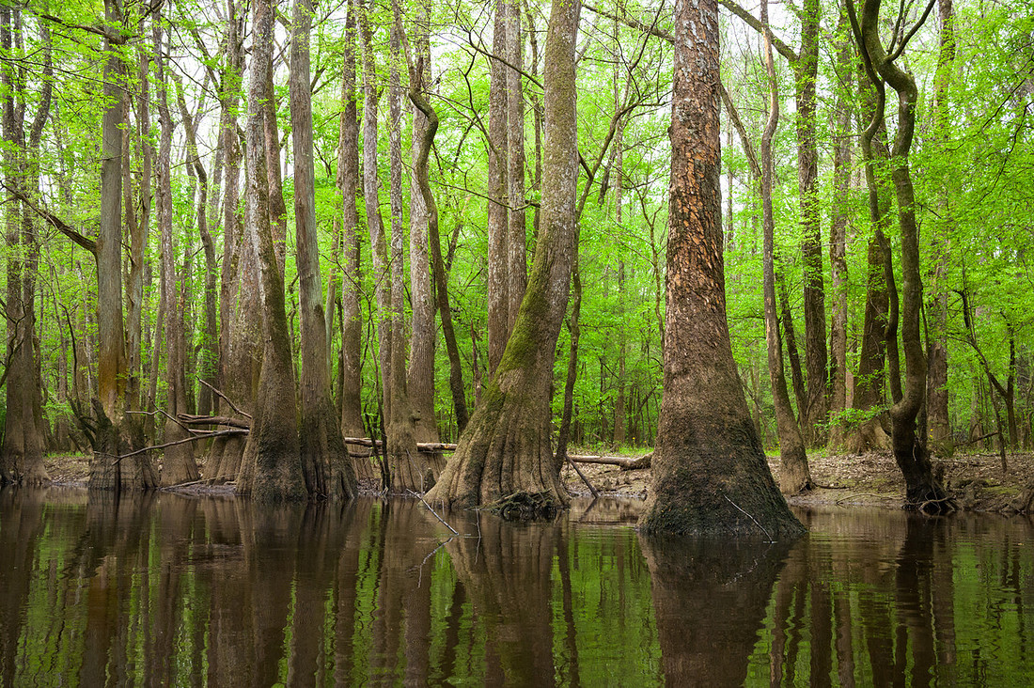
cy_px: 344
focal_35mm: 38
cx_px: 523
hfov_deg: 50.2
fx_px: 1103
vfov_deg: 34.7
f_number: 9
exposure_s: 1/250
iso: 1600
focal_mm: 38
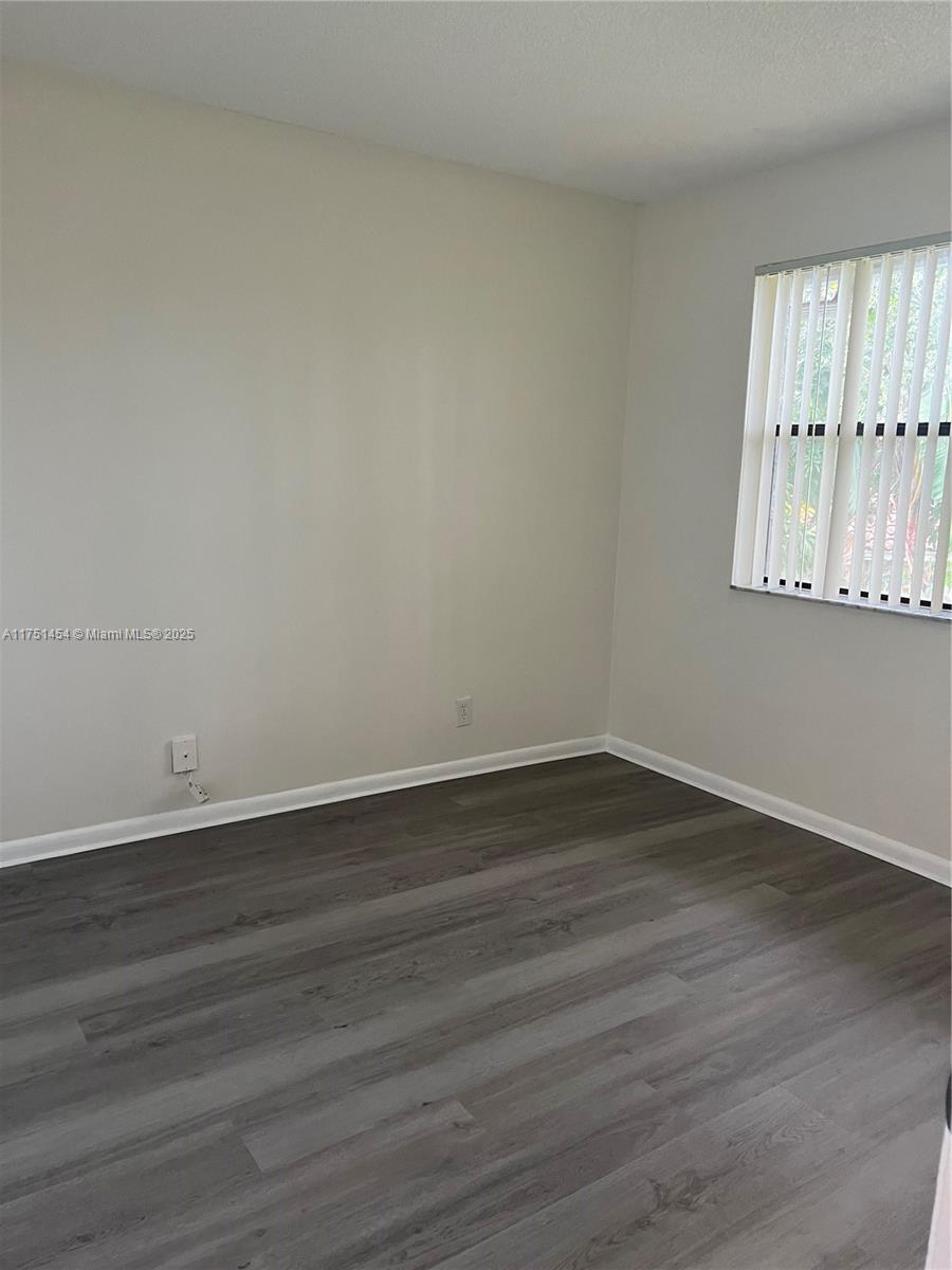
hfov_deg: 53.1
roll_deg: -1.6
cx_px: 476
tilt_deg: -11.0
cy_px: 635
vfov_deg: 67.3
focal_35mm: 26
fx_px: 953
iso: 160
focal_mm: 5.7
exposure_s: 1/60
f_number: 1.5
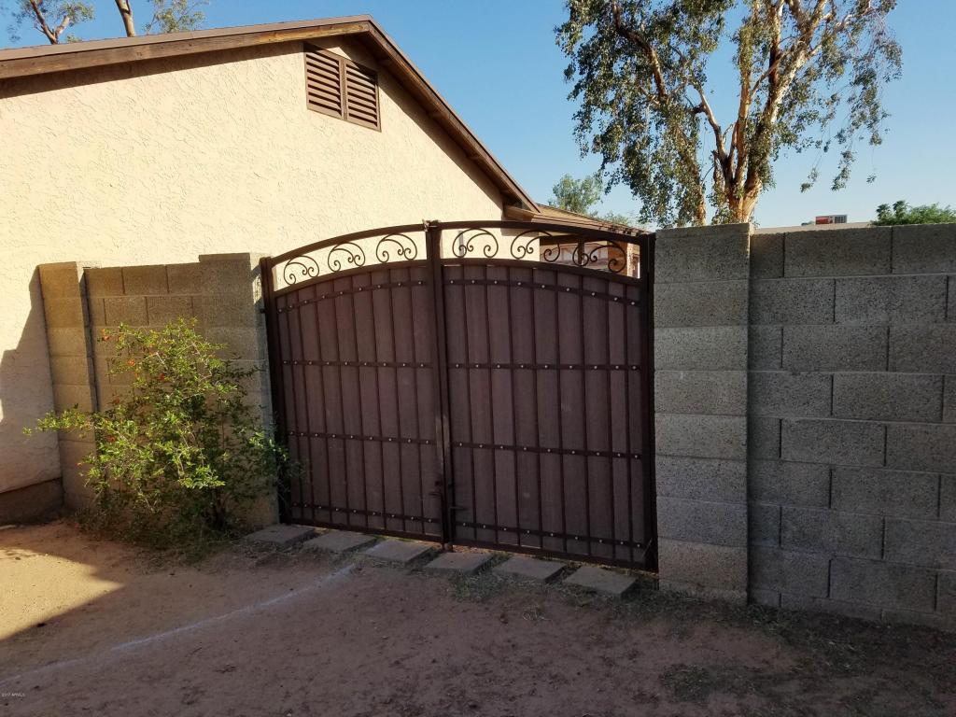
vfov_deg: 53.1
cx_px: 478
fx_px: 718
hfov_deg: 67.3
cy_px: 358
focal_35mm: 26
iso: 50
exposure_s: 1/1940
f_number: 1.7
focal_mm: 4.2
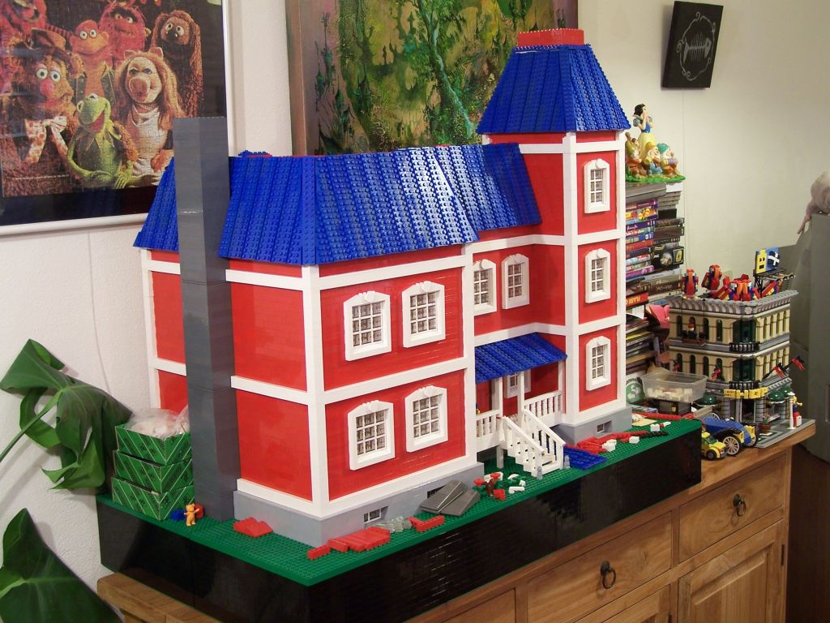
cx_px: 415
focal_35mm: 51
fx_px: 1223
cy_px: 312
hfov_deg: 37.5
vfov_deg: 28.6
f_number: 3
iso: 80
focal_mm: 8.5
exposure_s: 1/2
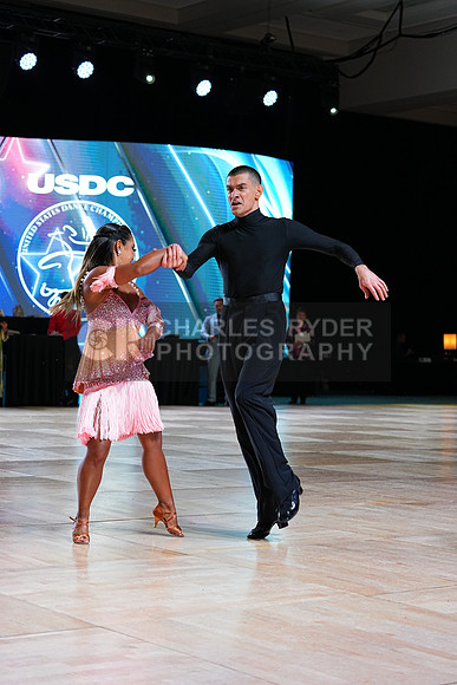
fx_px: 1370
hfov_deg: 18.9
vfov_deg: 28.1
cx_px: 228
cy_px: 342
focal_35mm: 72
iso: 1000
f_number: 4
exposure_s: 1/400
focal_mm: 72
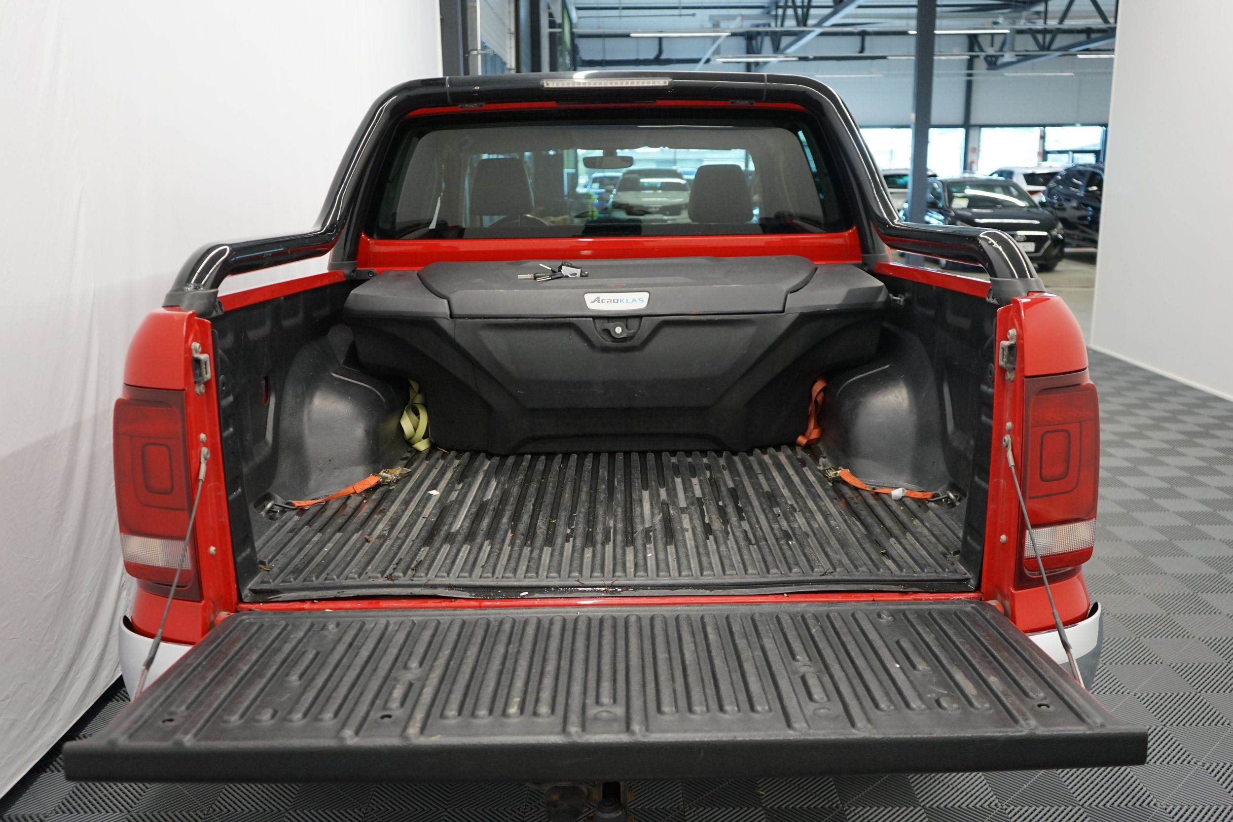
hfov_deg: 60.3
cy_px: 411
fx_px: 1062
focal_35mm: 31
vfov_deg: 42.3
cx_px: 616
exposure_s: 1/160
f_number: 4
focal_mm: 31
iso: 1600
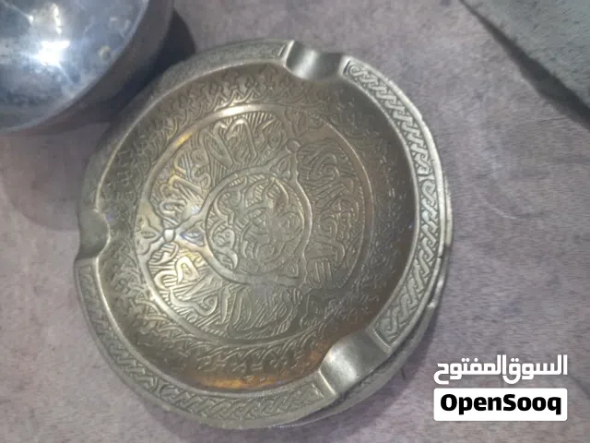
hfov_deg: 65.3
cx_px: 295
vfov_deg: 51.4
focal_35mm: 27
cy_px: 222
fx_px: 460
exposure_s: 1/25
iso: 574
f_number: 1.8
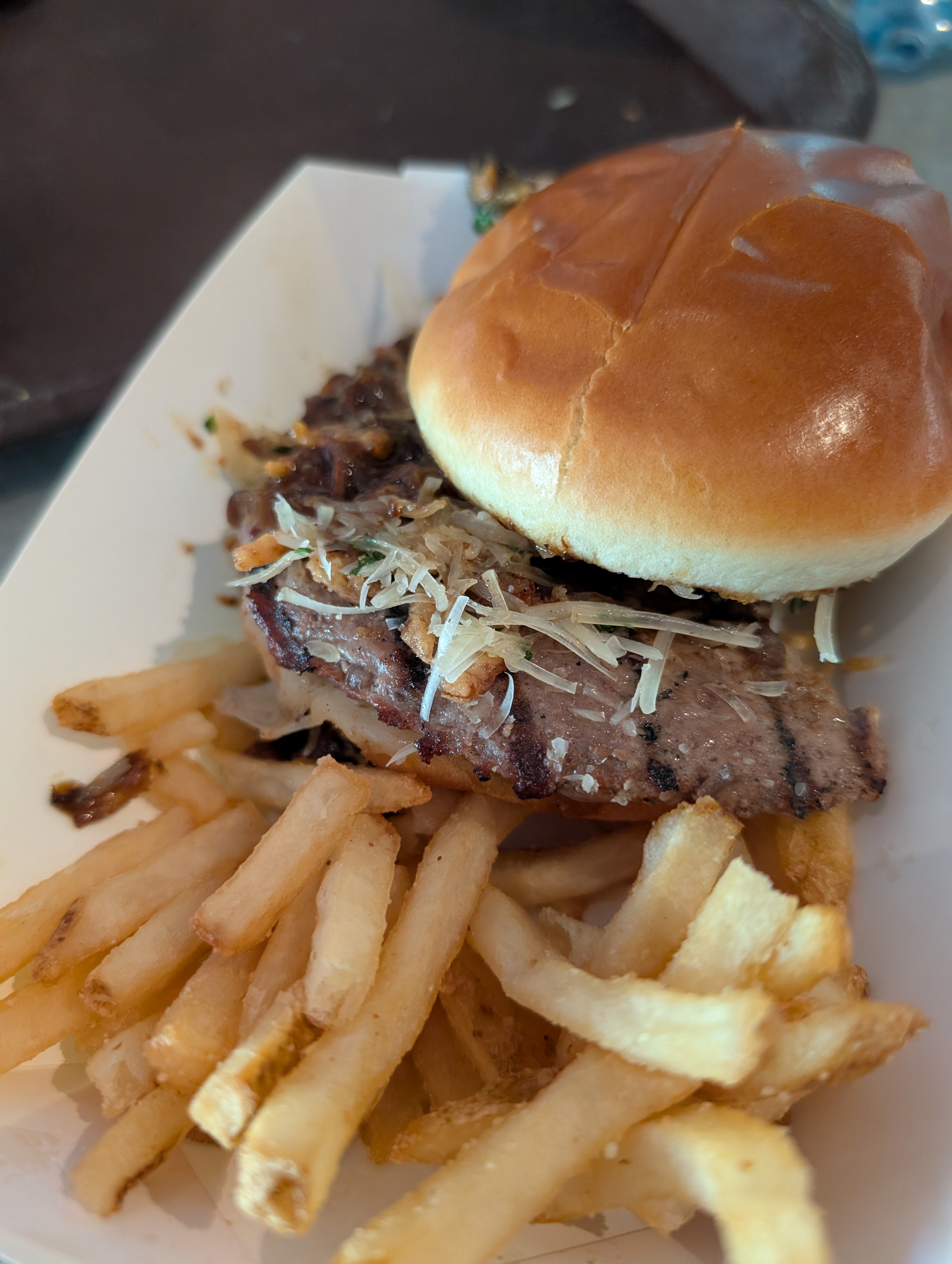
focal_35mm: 24
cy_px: 632
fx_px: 878
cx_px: 476
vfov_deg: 71.5
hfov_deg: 56.9
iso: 1874
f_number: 1.68
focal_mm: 6.9
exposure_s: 1/71
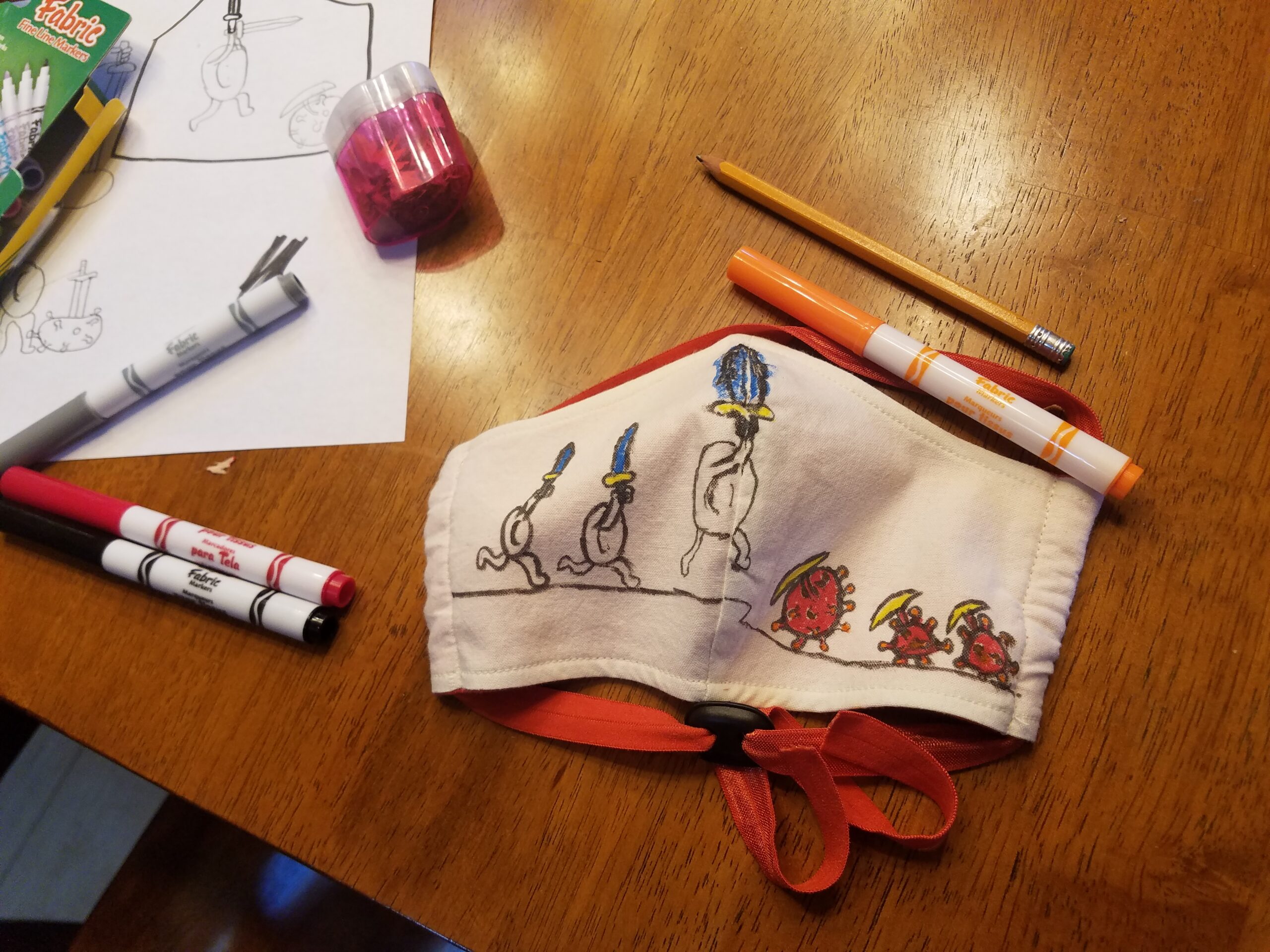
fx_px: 954
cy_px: 476
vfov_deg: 53.1
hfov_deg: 67.3
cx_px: 635
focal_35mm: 26
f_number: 1.7
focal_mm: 4.2
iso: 125
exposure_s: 1/60
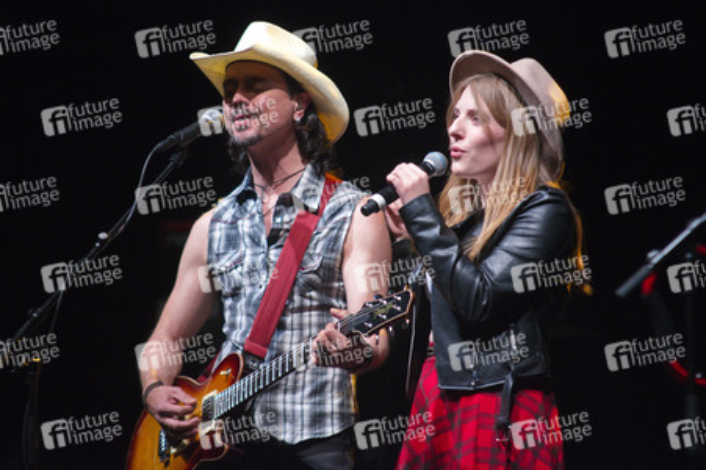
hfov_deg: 10.3
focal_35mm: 200
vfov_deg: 6.9
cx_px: 353
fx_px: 3919
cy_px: 235
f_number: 2.8
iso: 3200
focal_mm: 200
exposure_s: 1/125
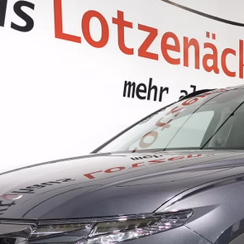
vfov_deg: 23.1
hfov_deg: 23.7
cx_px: 189
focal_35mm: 72
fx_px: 574
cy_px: 238
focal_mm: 5.58
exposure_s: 1/50
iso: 320
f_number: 1.8
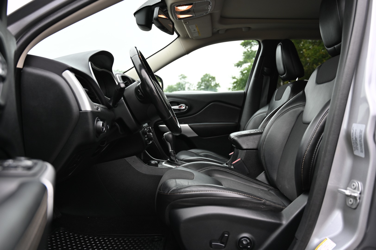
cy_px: 125
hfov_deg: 62.8
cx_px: 188
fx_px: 308
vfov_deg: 44.2
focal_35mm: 30
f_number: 4
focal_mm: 29.5
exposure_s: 1/250
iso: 360
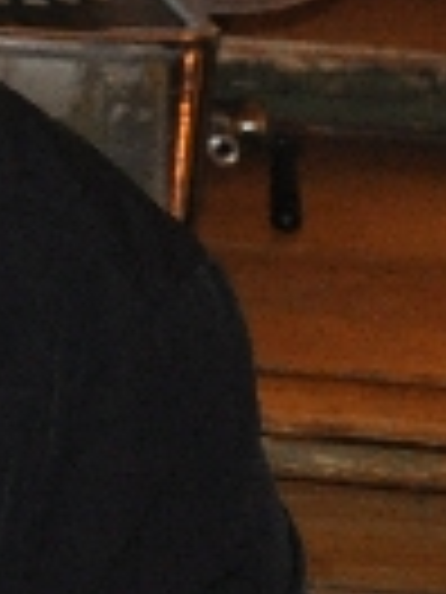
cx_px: -1577
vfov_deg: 5.6
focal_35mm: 350
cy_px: -158
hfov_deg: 3.9
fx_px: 6013
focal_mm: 32
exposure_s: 1/60
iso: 800
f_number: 4.2
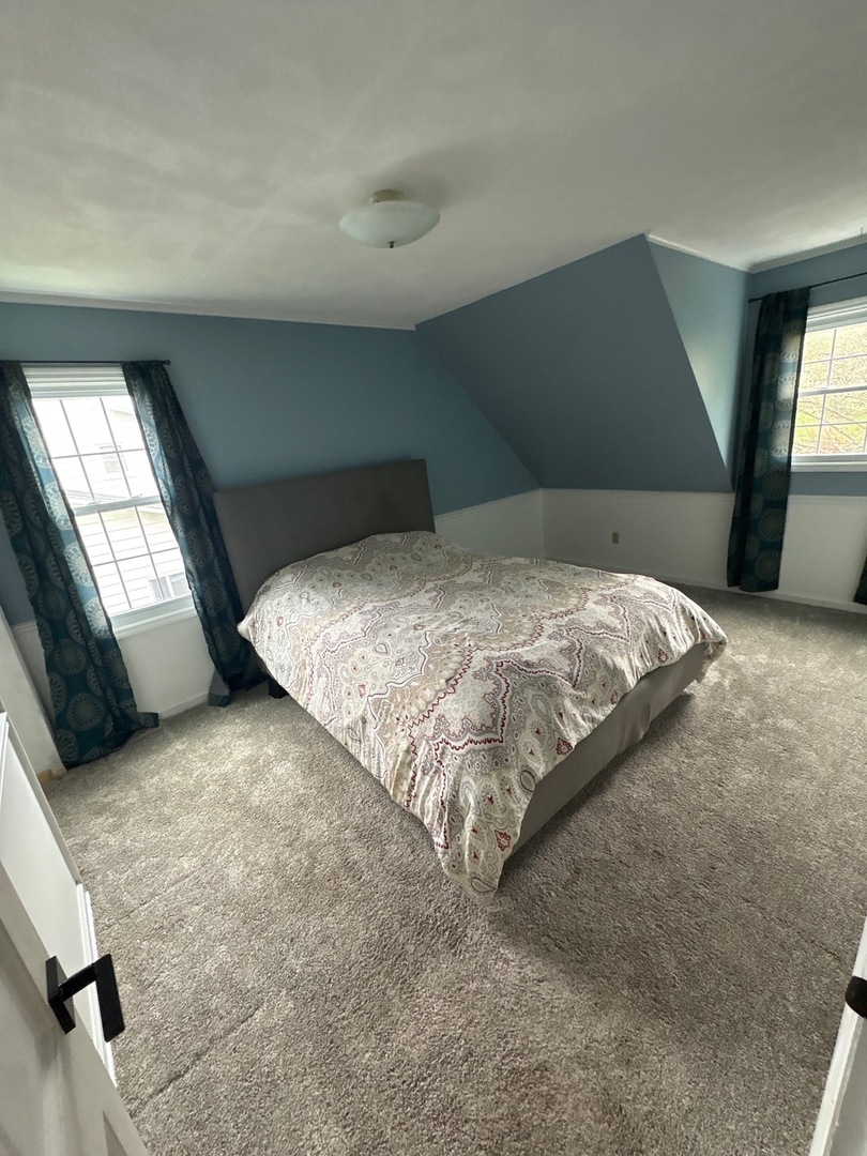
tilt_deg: -16.4
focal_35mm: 14
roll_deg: +8.5
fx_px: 468
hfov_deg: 85.7
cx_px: 434
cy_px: 578
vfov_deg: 102.1
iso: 400
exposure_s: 1/60
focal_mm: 2.22
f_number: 2.2
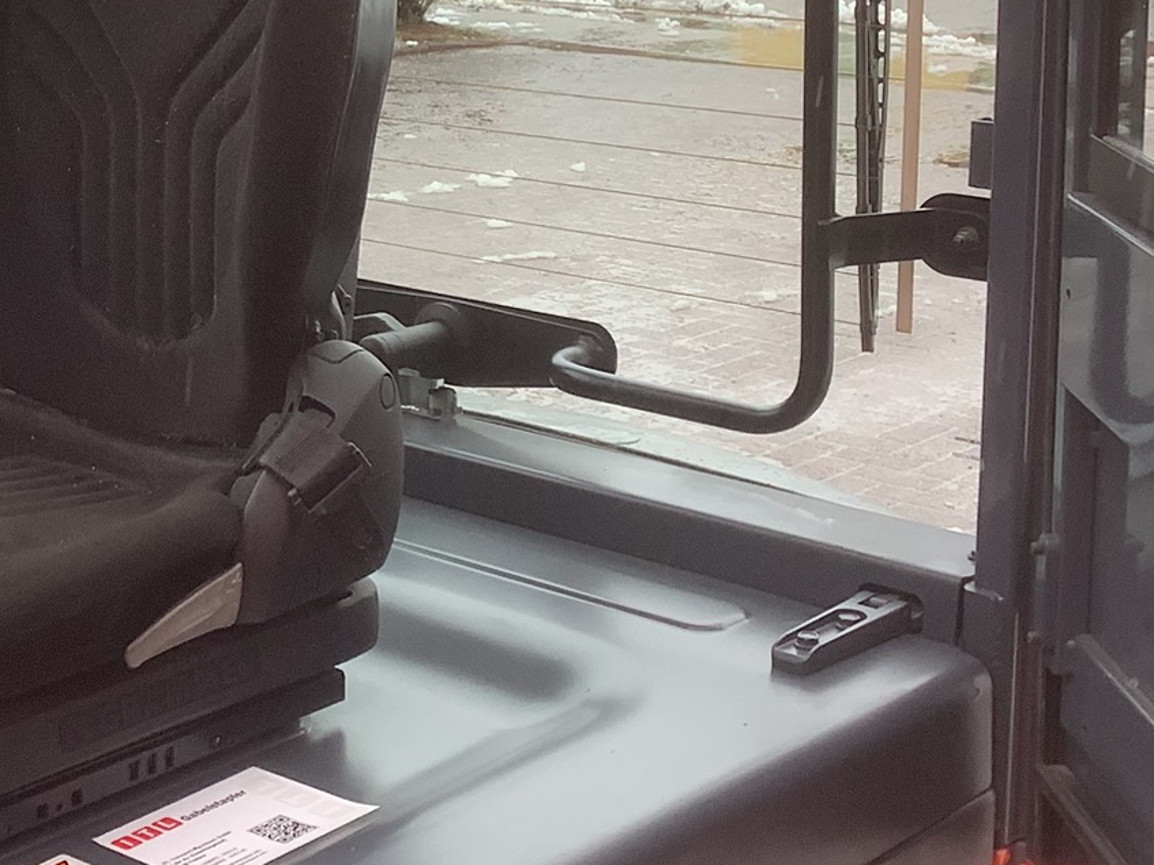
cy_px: 248
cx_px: 48
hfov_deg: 25.0
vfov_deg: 19.5
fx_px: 2500
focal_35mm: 75
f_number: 2.4
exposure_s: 1/120
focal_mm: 3.3
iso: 64
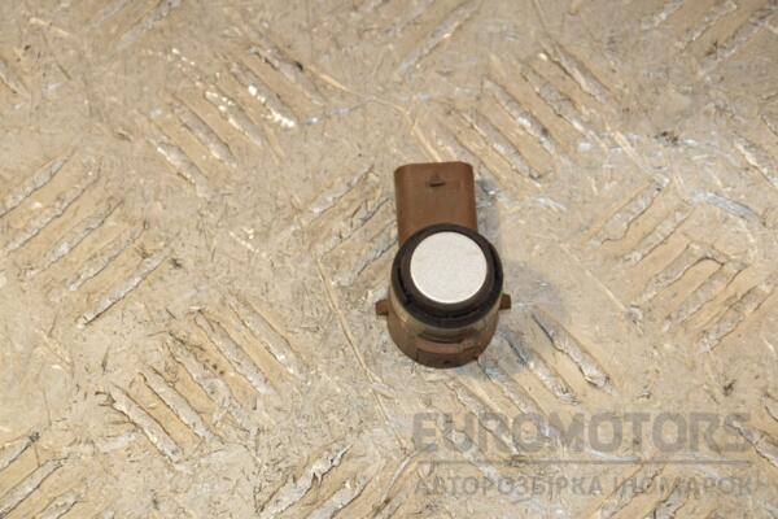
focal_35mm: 147
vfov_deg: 9.3
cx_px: 389
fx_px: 3177
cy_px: 260
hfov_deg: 14.0
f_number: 8
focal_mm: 98
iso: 800
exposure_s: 1/200
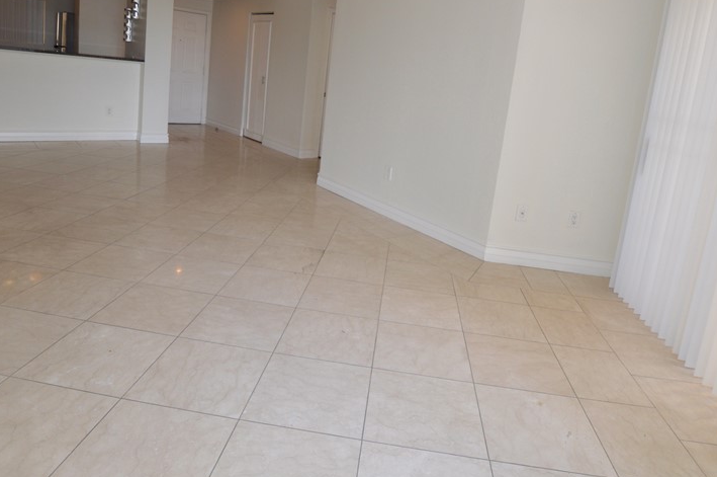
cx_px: 366
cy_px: 158
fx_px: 458
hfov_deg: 76.2
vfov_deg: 53.9
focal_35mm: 23
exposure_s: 1/100
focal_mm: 10
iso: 400
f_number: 5
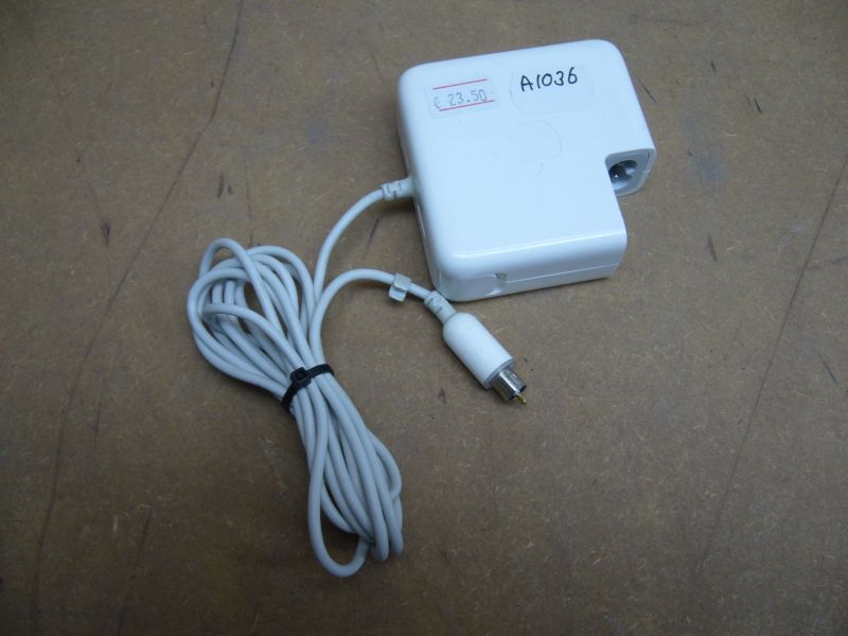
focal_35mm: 35
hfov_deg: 52.6
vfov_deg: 40.7
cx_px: 424
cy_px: 318
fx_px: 857
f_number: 2.8
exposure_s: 1/30
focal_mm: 5.8
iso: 80
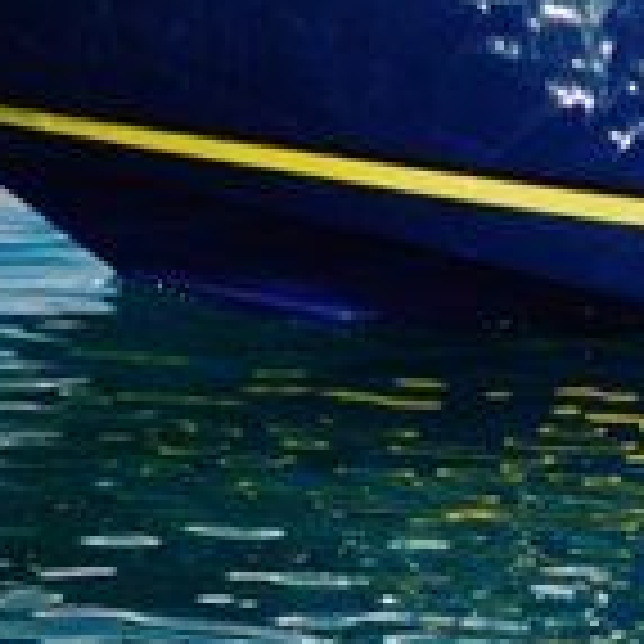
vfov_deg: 4.8
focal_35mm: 362
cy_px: -468
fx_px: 7613
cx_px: 1283
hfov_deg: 4.8
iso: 180
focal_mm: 45
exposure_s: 1/4000
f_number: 4.5
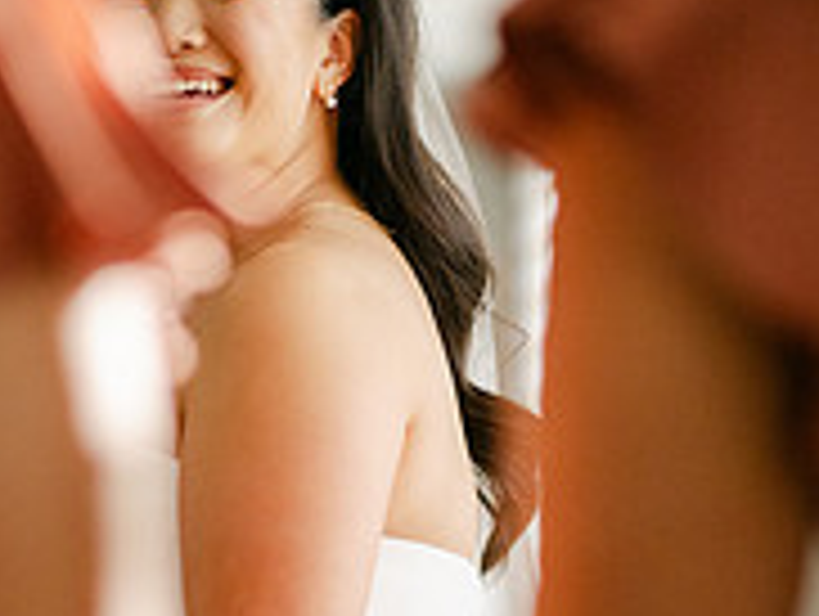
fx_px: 4786
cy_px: 526
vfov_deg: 7.4
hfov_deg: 9.8
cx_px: 198
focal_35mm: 202
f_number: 1.8
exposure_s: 1/6400
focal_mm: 85
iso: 5000
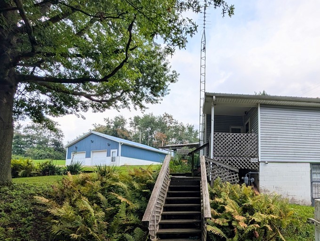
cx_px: 218
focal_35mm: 18
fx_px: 167
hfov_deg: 84.1
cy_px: 166
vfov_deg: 69.0
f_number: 1.7
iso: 52
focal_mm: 2.02
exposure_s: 1/2924
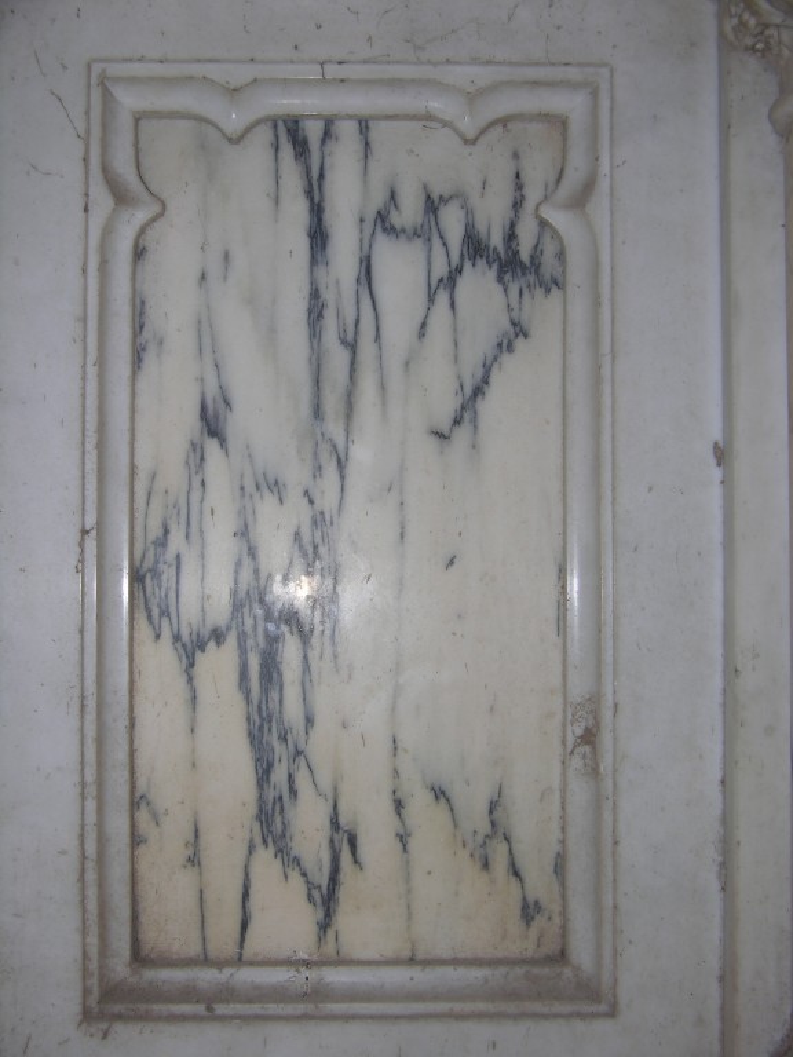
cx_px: 396
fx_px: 1405
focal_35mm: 46
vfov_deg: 41.2
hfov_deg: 31.5
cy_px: 528
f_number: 3
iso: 50
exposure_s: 1/60.1
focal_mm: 11.6
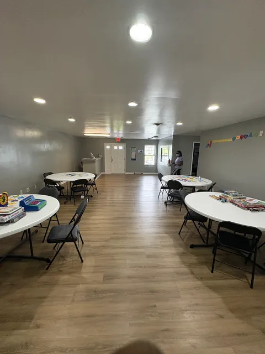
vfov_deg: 102.1
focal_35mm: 14
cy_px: 177
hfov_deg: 85.7
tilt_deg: -9.8
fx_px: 143
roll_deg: +0.0
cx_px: 132
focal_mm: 2.22
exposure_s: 1/60
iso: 250
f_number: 2.2
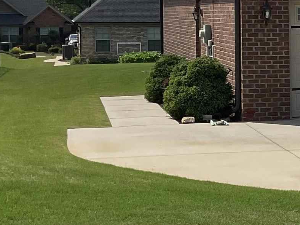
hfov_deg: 16.0
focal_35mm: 113
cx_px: 448
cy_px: 58
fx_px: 979
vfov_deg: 13.1
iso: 16
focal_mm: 3
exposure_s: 1/3125
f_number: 1.8
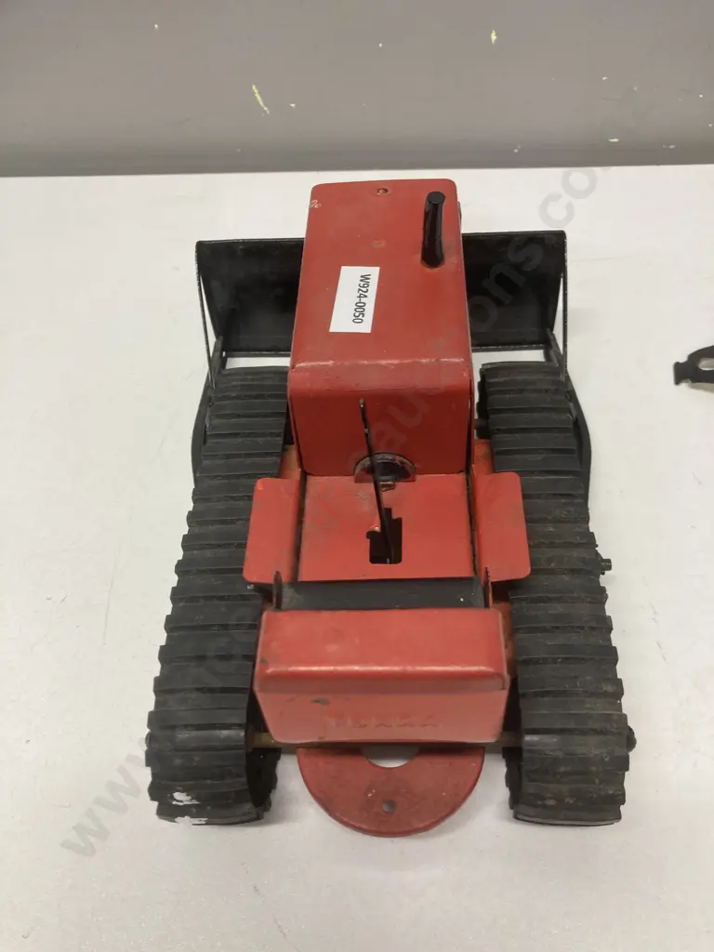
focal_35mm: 28
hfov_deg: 49.7
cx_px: 357
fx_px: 770
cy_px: 476
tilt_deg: -49.7
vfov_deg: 63.4
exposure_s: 1/50
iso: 64
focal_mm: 3.99
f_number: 1.8
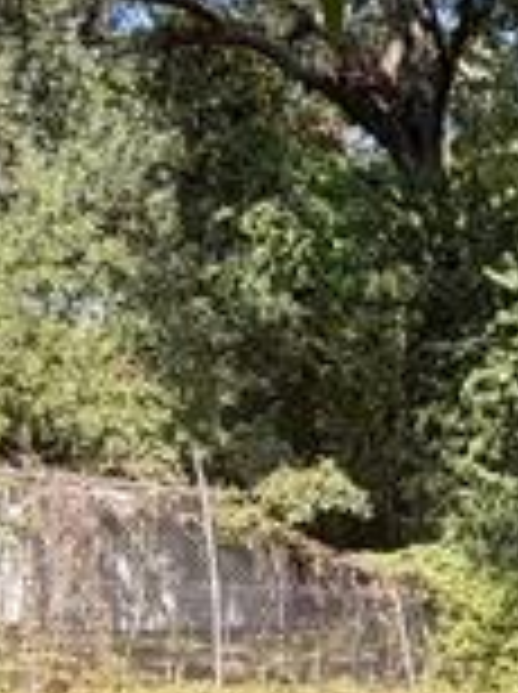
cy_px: 621
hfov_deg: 20.9
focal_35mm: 70
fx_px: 1401
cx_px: 329
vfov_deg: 26.9
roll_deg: -1.9
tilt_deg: -4.3
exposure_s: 1/246
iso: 40
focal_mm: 2.22
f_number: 2.2
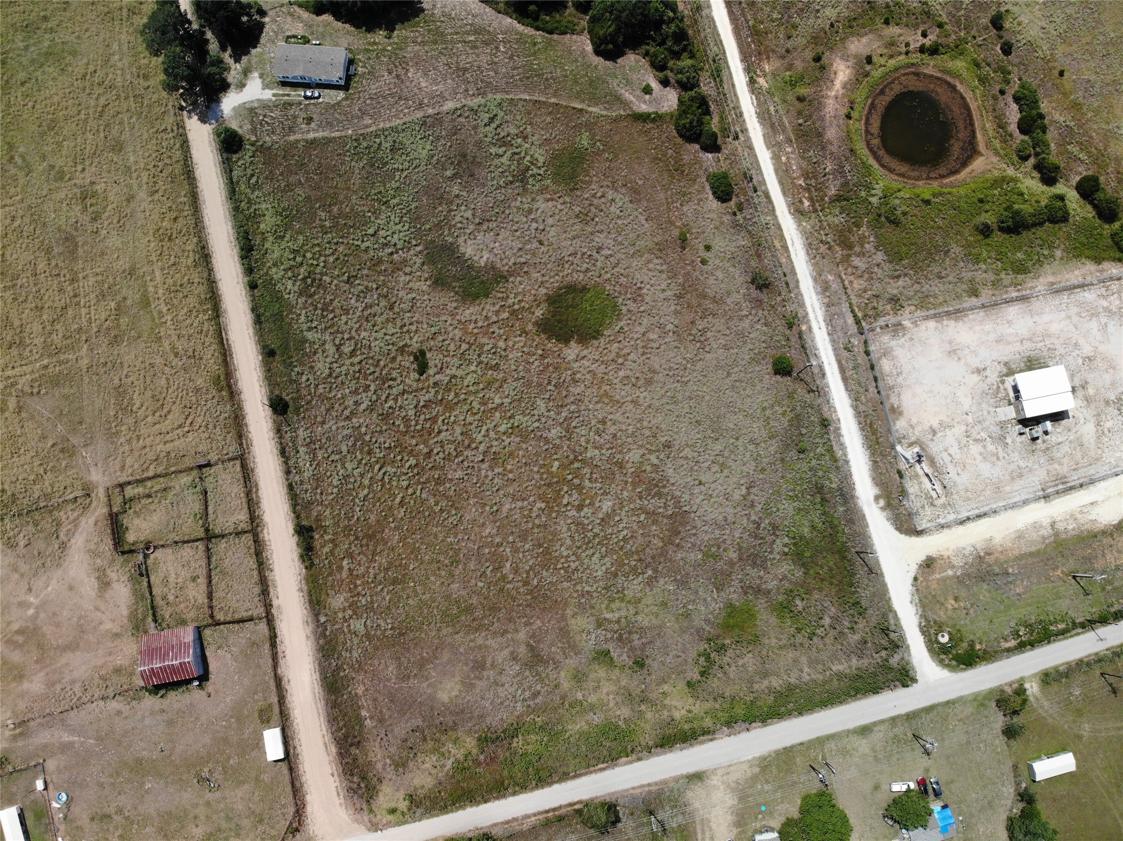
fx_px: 778
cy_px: 420
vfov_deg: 56.8
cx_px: 562
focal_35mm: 24
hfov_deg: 71.6
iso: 126
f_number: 2.8
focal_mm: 4.5
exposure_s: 1/249
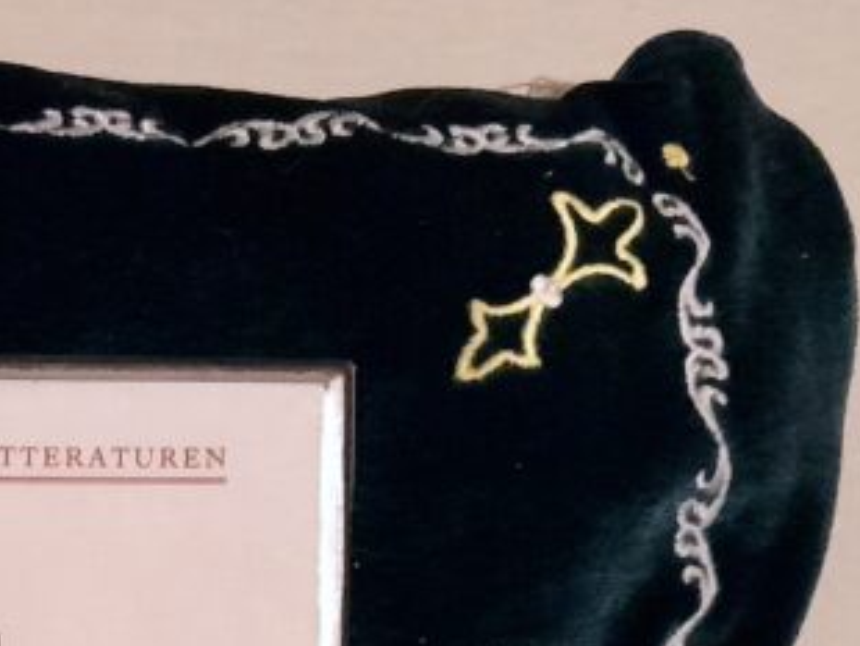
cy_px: 1076
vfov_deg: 13.8
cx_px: -289
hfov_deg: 18.5
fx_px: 2437
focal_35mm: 98
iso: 800
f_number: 1.8
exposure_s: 1/25
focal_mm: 4
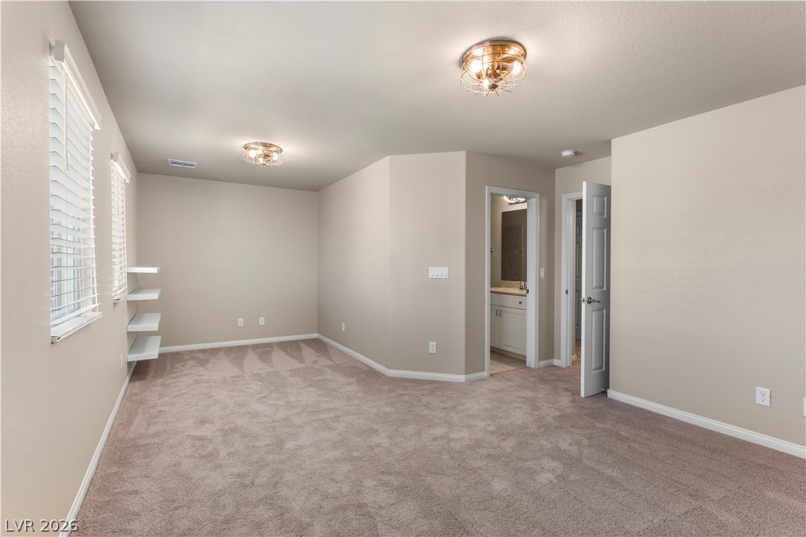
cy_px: 268
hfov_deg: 93.3
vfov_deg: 70.4
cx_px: 403
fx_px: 381
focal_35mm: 17
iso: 400
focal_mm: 17
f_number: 8
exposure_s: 1/1.67
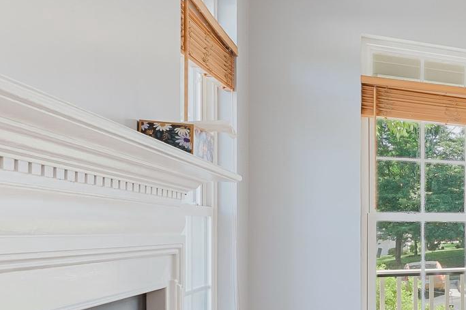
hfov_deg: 29.0
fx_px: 544
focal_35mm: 42
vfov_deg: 31.4
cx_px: 698
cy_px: 223
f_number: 9
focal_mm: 14
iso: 200
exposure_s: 1/400
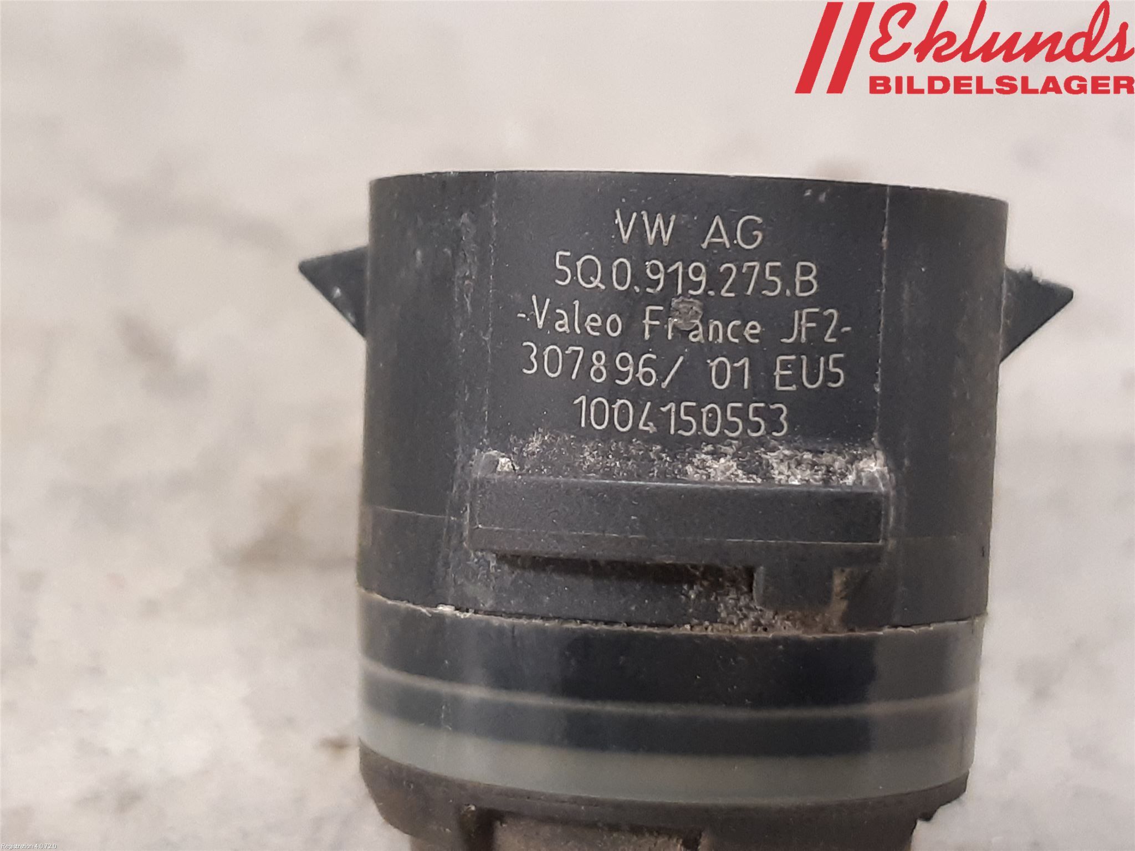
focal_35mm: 26
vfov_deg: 53.1
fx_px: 852
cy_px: 426
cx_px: 568
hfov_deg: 67.3
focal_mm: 3.93
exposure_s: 1/25
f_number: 1.7
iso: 200
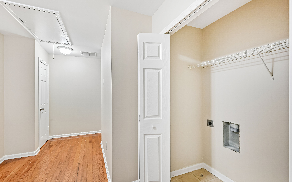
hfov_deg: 97.8
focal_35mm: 16
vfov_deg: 71.3
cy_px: 94
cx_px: 141
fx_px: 127
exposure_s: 1/15
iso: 900
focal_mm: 15
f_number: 8
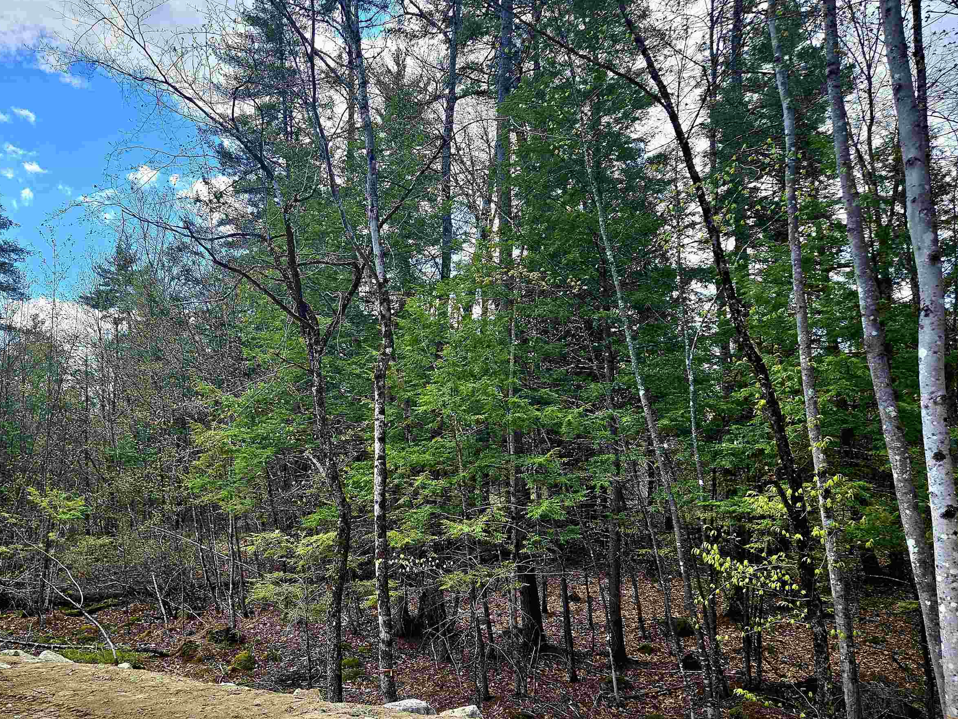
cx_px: 397
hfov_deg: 59.6
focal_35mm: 30
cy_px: 382
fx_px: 830
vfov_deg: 46.8
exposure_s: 1/909
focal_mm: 5.4
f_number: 1.8
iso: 25
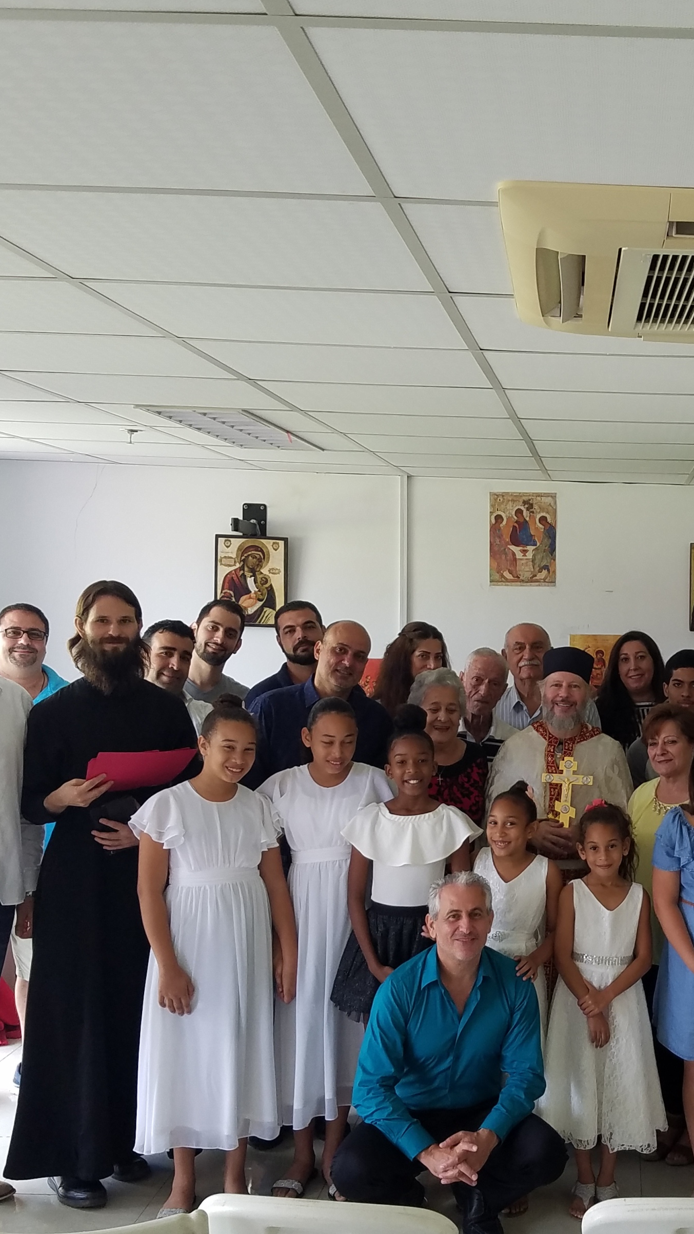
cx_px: 651
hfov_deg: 29.6
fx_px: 1243
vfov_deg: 52.8
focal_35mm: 38
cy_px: 614
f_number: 1.7
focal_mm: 4.2
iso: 64
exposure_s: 1/60
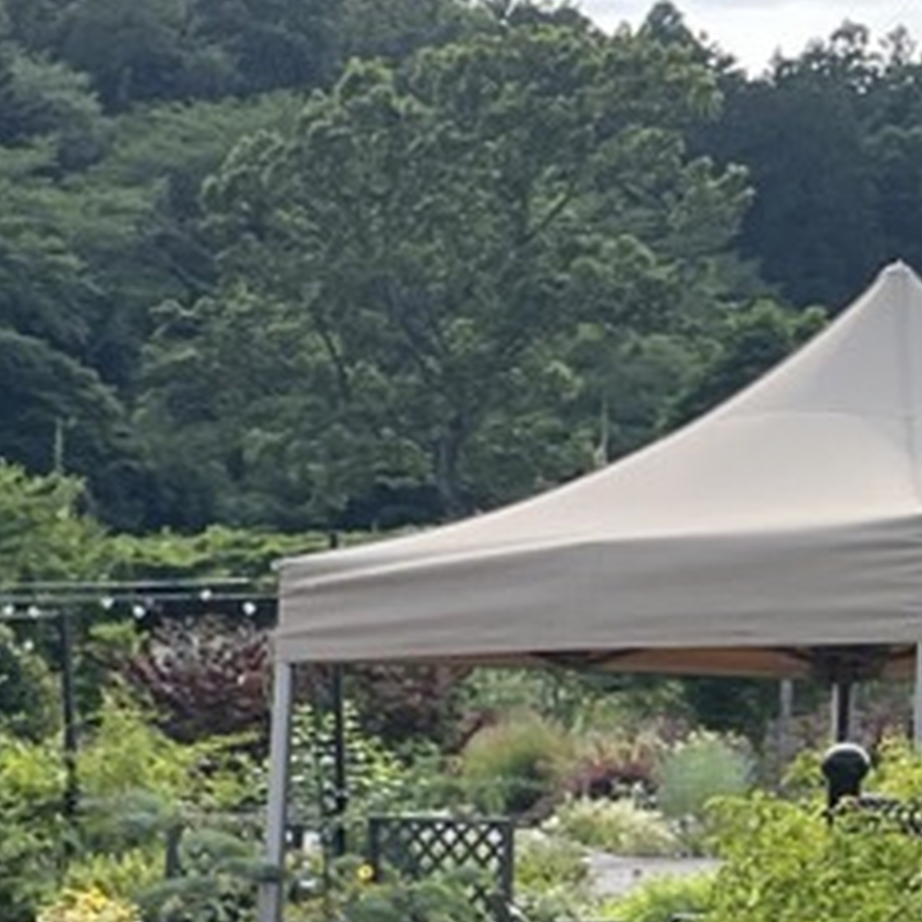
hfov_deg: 12.3
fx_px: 3646
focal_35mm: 121
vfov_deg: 14.1
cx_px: -1047
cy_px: 979
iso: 50
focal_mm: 5.7
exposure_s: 1/1751
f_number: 1.5
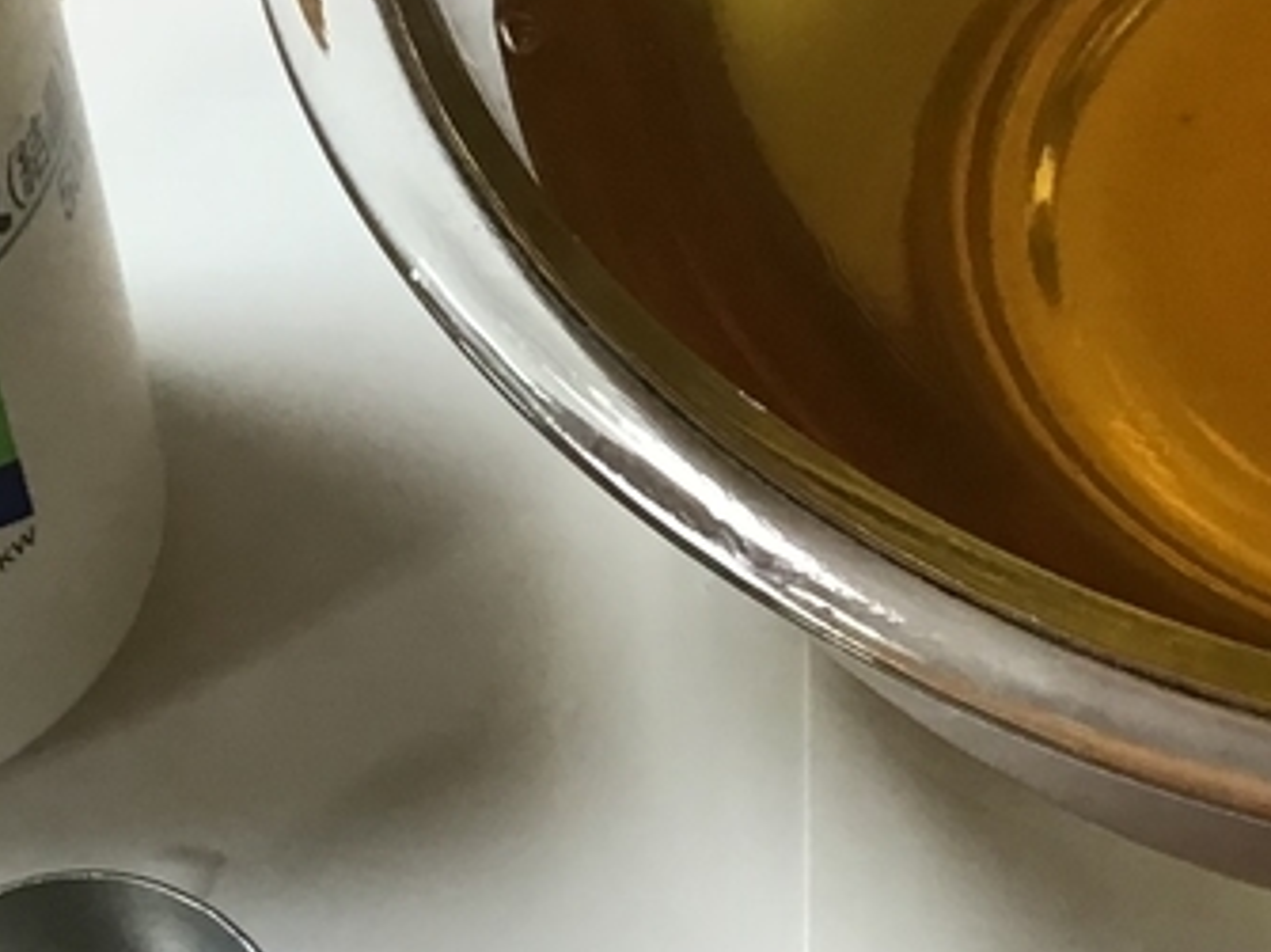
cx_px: 846
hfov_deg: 17.7
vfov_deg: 13.3
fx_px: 4074
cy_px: 546
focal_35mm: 111
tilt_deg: -52.5
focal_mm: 3.3
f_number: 2.4
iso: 64
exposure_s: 1/30
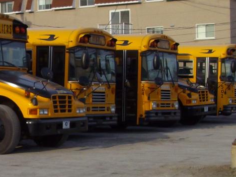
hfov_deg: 16.5
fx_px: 804
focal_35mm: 118
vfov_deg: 12.5
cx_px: 23
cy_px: 96
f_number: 4.8
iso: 80
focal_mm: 6
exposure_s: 1/320
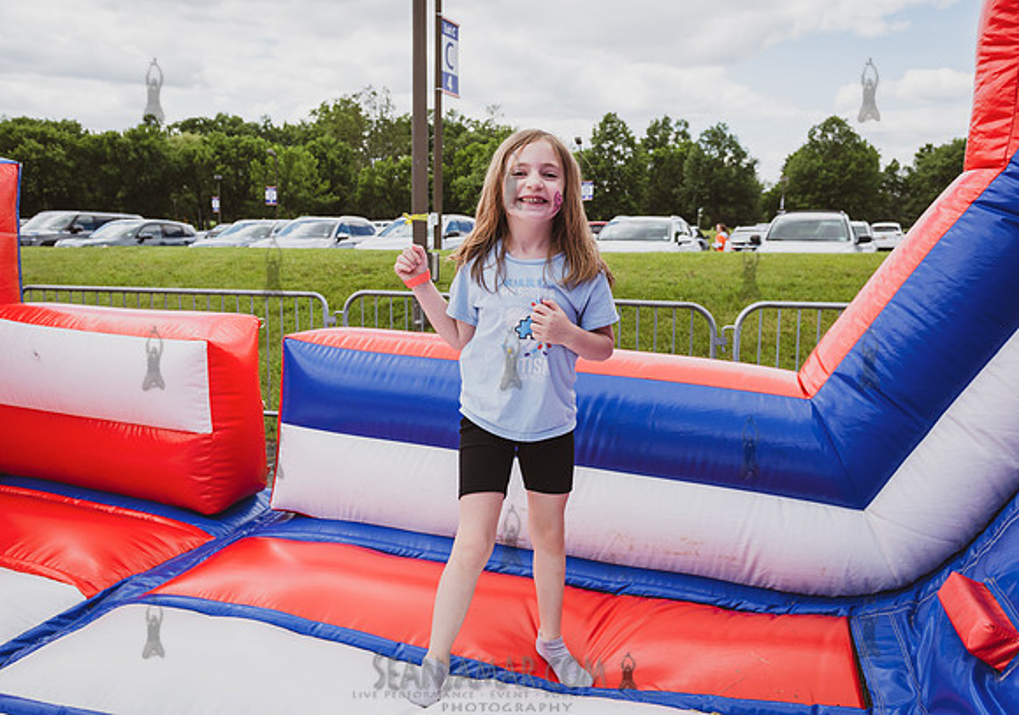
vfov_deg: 45.0
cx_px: 461
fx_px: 863
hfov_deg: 61.0
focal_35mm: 30
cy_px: 331
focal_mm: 27
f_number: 4.5
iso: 400
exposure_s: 1/1250
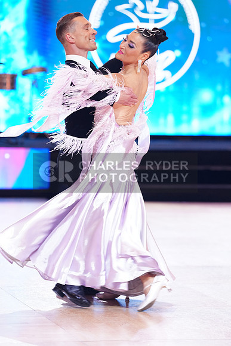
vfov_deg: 12.2
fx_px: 1616
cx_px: 116
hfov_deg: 8.2
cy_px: 173
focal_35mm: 168
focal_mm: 168
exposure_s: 1/250
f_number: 3.5
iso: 2000
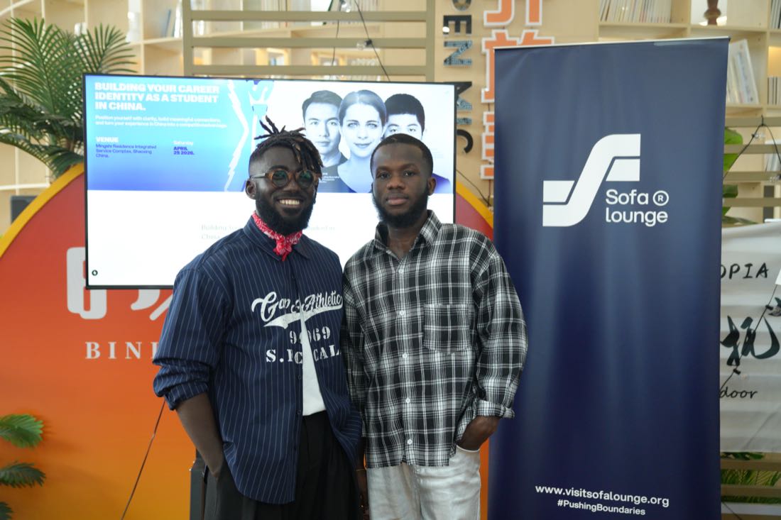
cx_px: 390
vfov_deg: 34.2
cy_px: 260
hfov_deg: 49.6
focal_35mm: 39
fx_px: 846
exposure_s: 1/125
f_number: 3.5
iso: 2000
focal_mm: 39
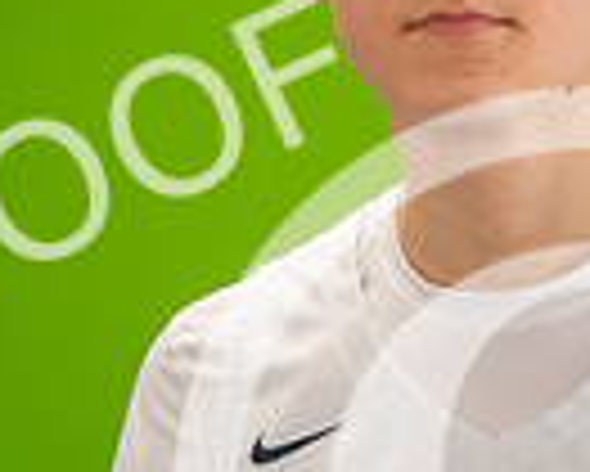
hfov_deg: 9.0
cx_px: 506
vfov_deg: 7.2
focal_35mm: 214
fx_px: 3740
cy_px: 511
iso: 800
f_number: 18
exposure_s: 1/60
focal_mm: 42
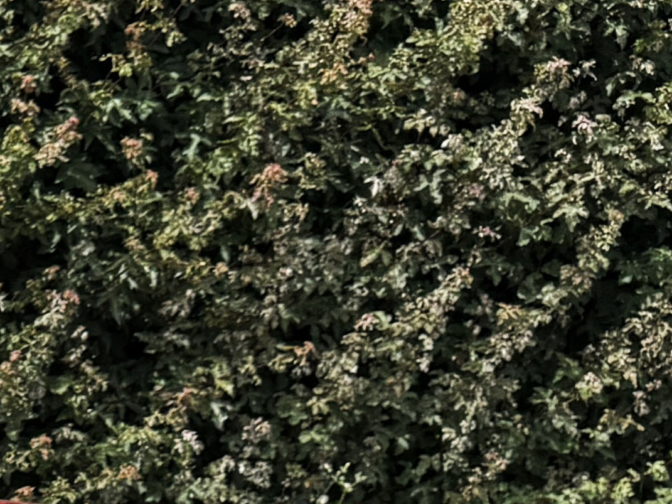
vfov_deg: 11.1
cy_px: 794
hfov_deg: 13.2
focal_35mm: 128
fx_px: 2485
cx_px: -705
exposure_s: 1/4405
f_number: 1.78
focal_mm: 6.76
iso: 80
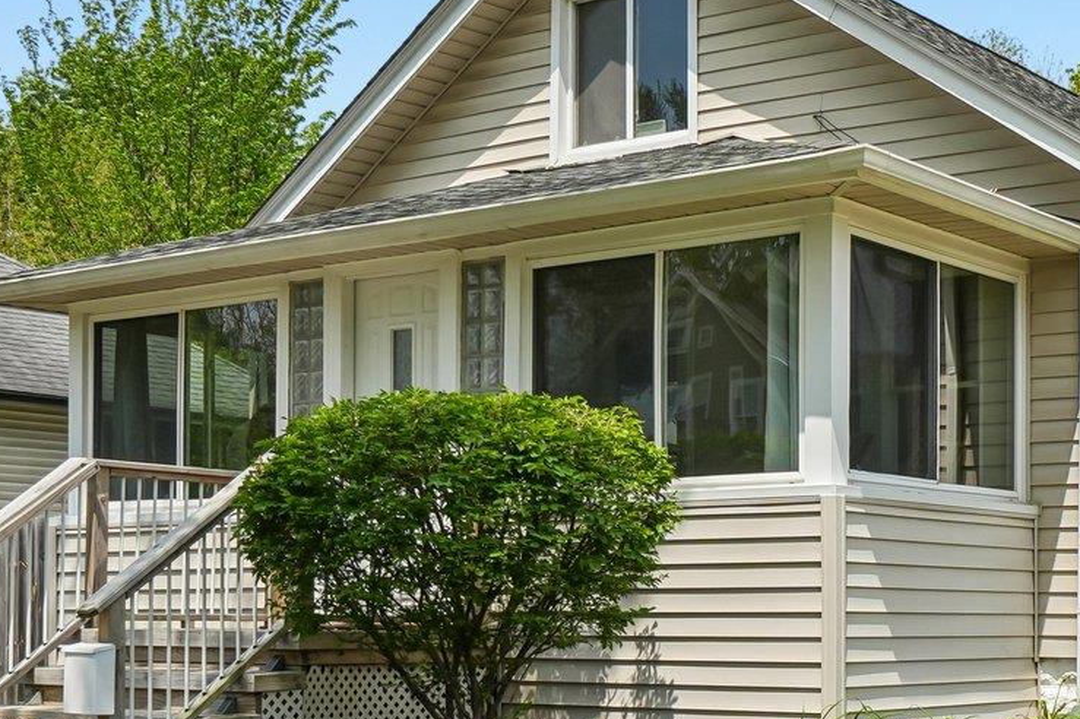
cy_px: 638
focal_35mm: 62
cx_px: 824
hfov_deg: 31.6
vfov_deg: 21.3
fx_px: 1871
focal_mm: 15
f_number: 8
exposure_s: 1/350
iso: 100
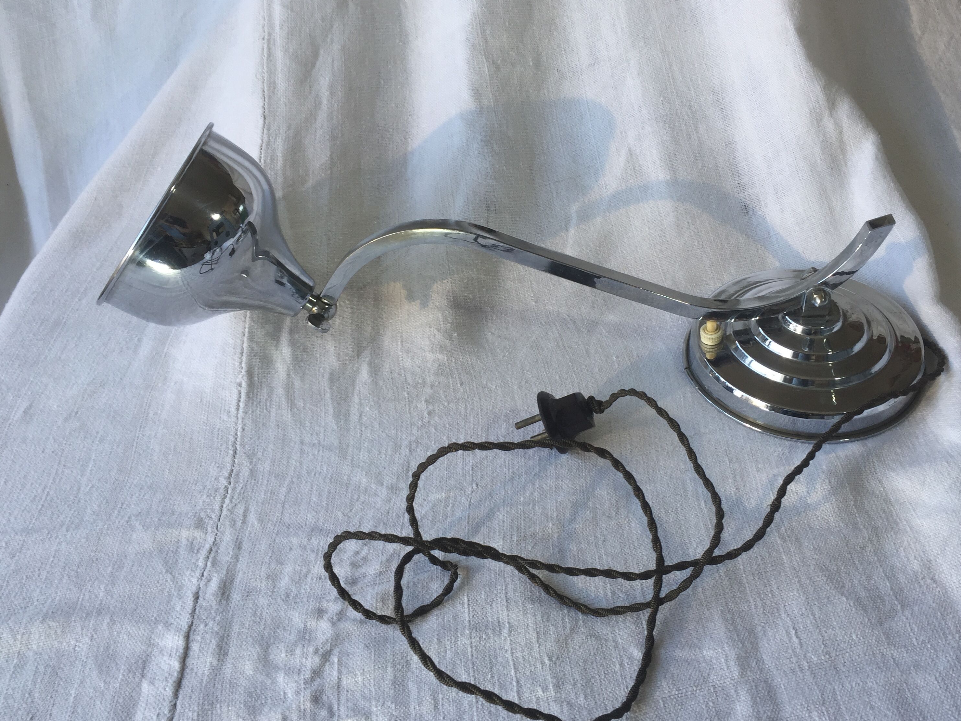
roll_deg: +5.2
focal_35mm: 32
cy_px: 359
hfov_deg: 56.7
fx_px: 888
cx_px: 524
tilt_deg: -42.7
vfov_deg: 44.2
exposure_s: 1/120
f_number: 2.2
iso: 32
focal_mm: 4.15
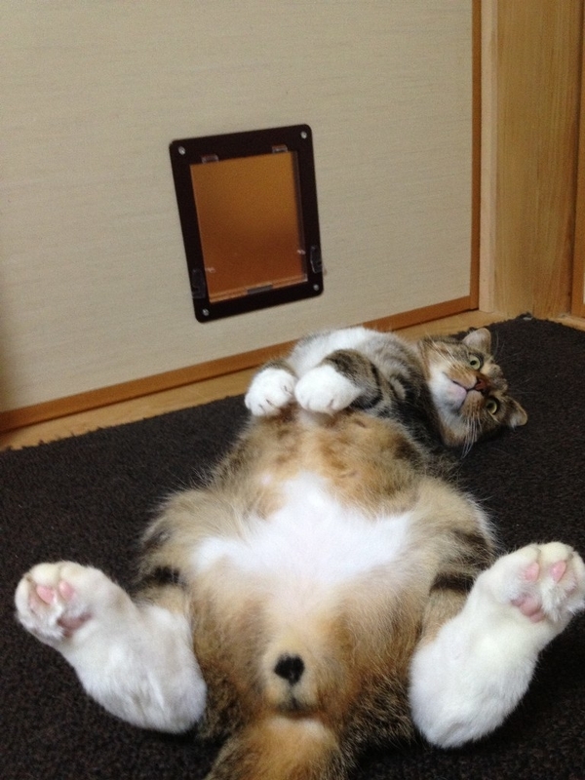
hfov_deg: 40.7
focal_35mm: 35
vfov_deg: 52.6
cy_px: 390
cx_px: 292
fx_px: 789
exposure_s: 1/20
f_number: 2.4
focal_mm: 4.28
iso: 200
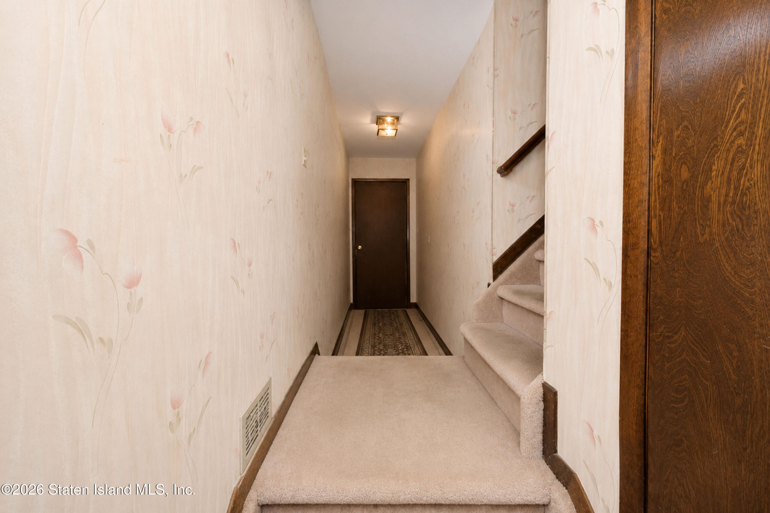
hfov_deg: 100.4
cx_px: 385
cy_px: 256
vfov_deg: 77.3
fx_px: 321
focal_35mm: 15
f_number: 8
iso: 1600
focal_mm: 10
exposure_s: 1/60
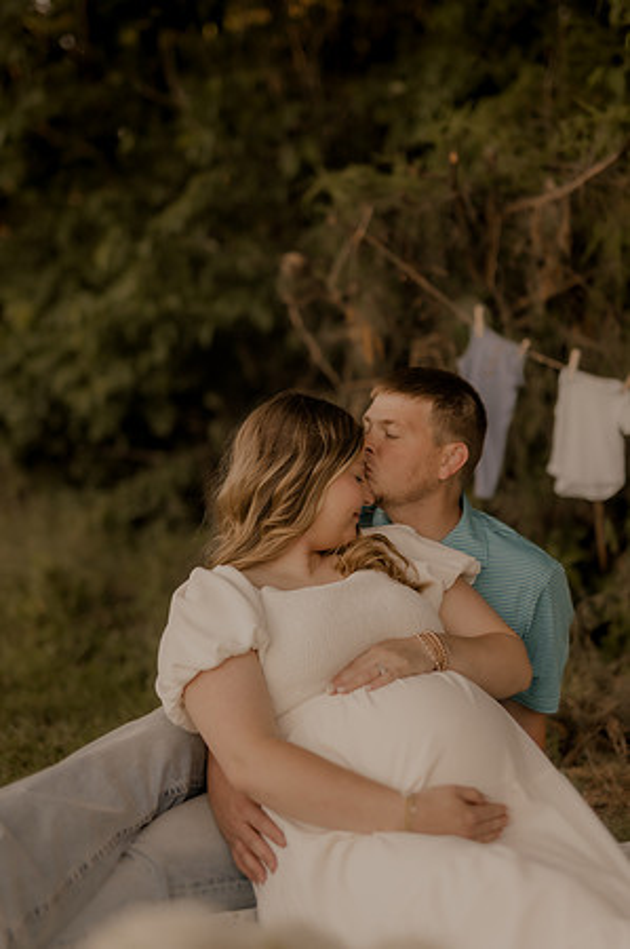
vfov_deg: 39.6
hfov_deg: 26.9
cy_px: 474
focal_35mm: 50
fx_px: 1315
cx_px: 315
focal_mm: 50
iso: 200
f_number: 1.4
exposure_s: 1/1000
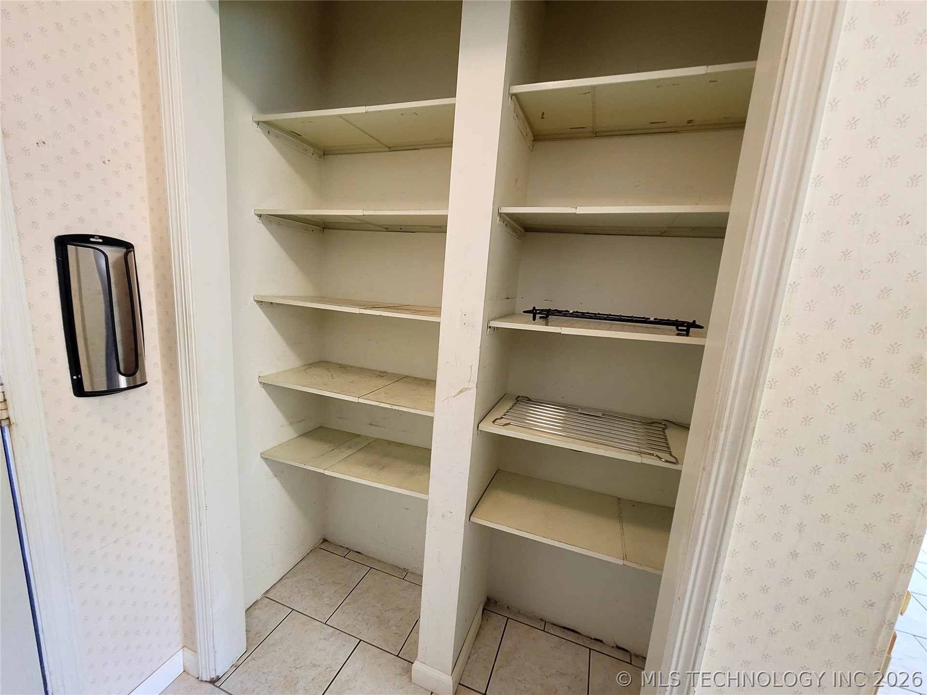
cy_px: 348
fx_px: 348
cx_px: 464
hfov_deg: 106.2
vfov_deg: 89.9
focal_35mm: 13
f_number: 2.2
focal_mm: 2.2
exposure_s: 1/30
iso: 400
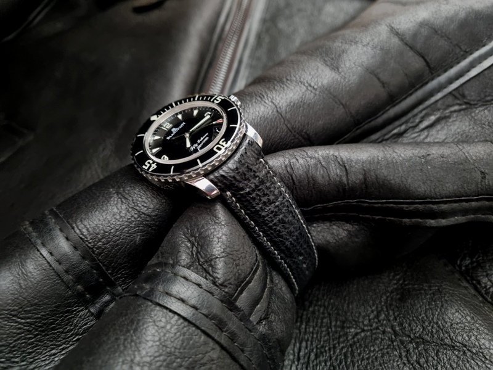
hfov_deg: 67.3
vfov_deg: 53.1
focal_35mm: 26
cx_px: 246
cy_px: 185
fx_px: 370
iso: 1000
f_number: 1.8
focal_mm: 5.4
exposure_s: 1/25
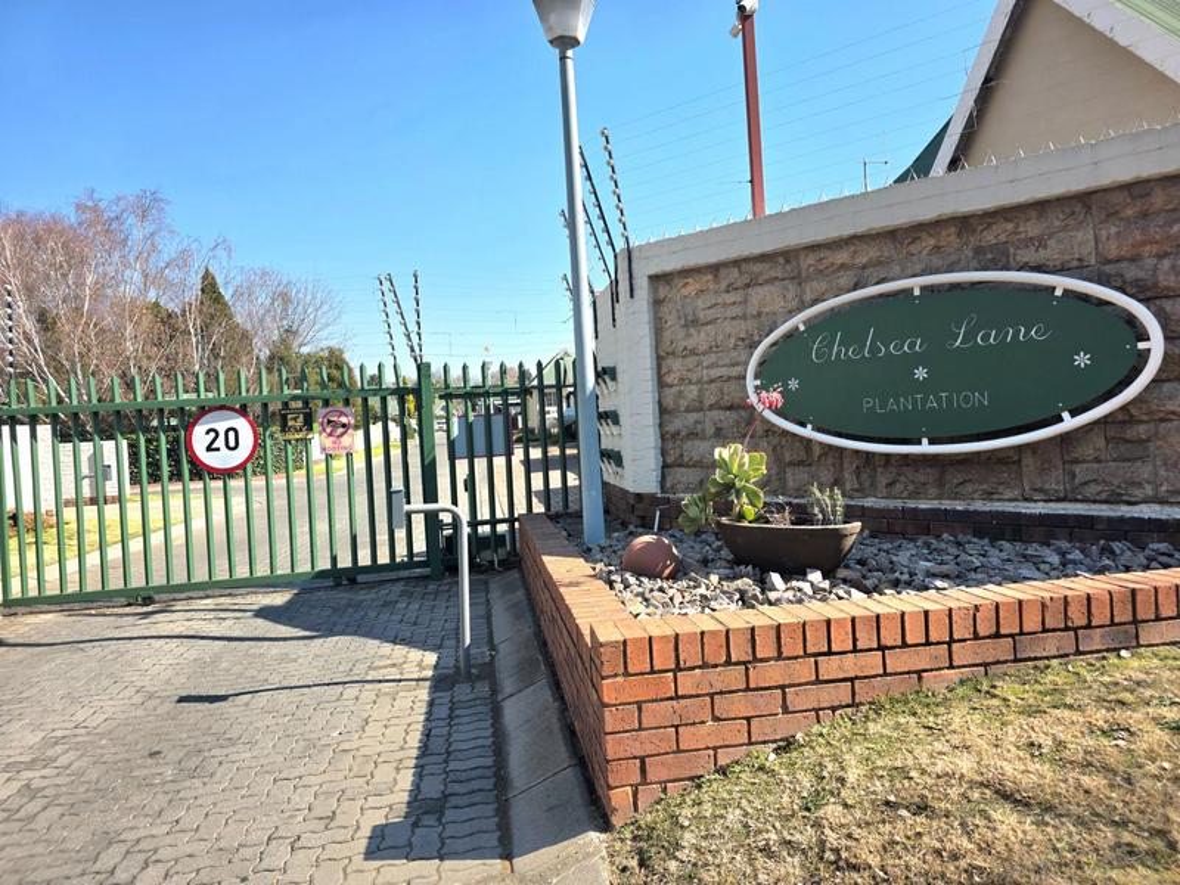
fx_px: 784
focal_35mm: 23
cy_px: 442
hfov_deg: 73.9
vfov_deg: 58.9
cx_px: 590
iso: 80
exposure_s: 1/5000
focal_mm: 6.3
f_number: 1.7
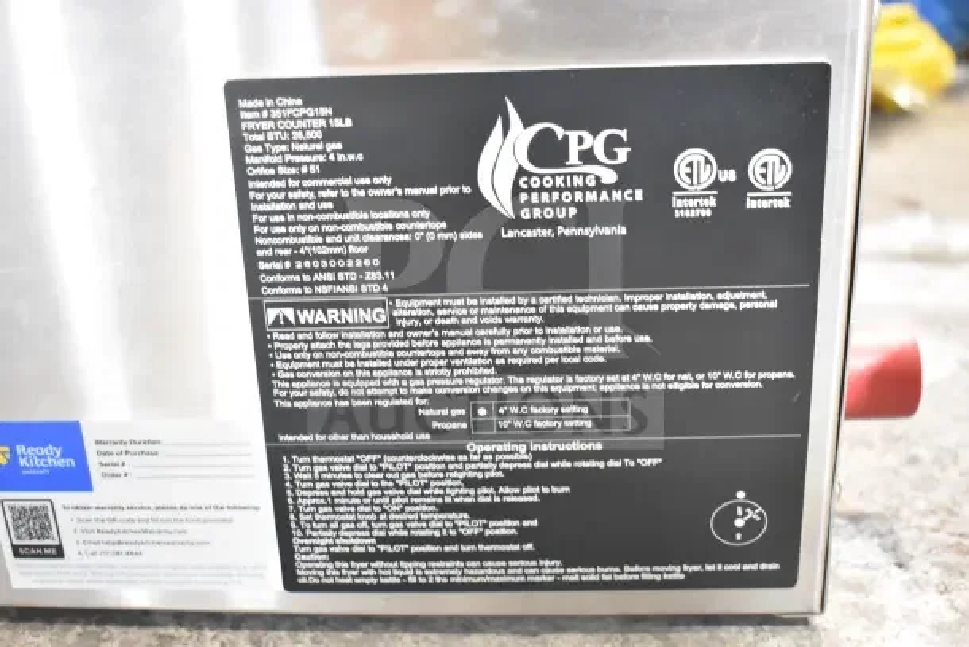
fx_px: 1171
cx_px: 484
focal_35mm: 44
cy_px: 324
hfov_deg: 45.0
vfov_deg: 30.9
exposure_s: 1/80
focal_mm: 29
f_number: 4.2
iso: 6400
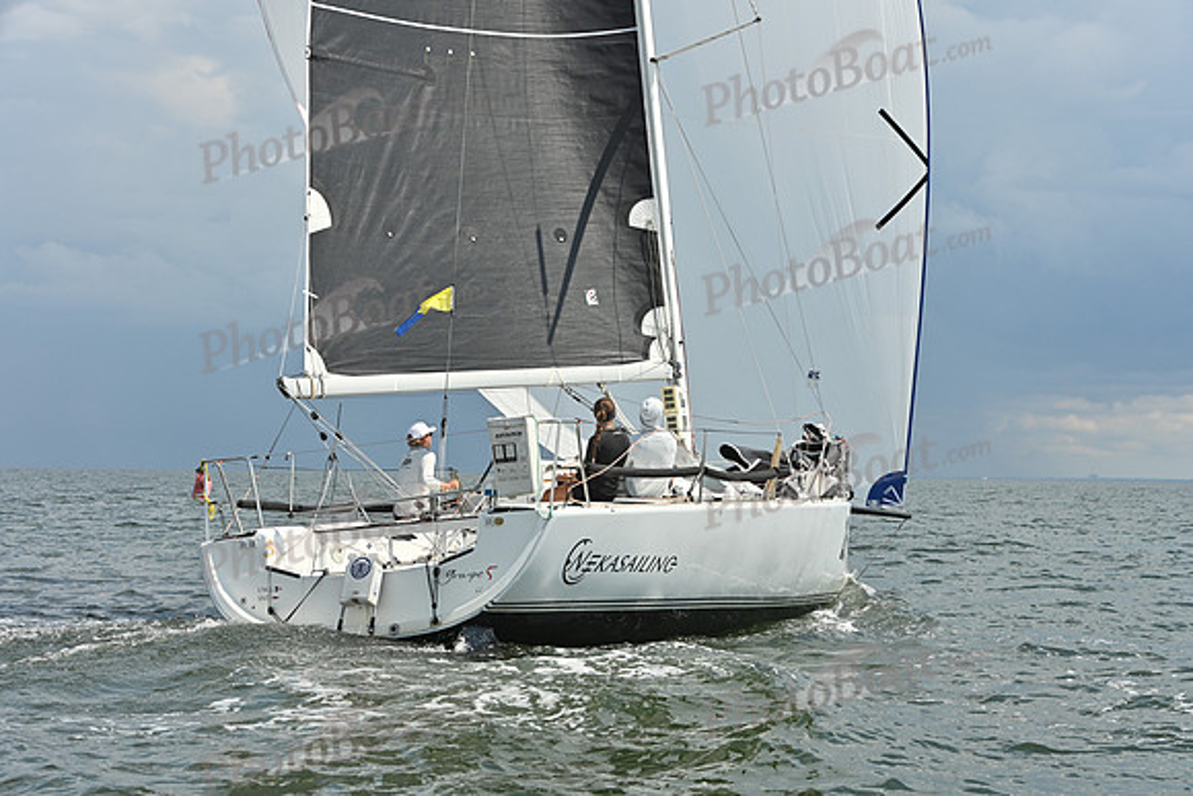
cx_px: 596
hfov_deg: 28.8
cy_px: 398
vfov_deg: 19.5
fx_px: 2320
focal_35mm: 70
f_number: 9
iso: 320
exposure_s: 1/1250
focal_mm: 70
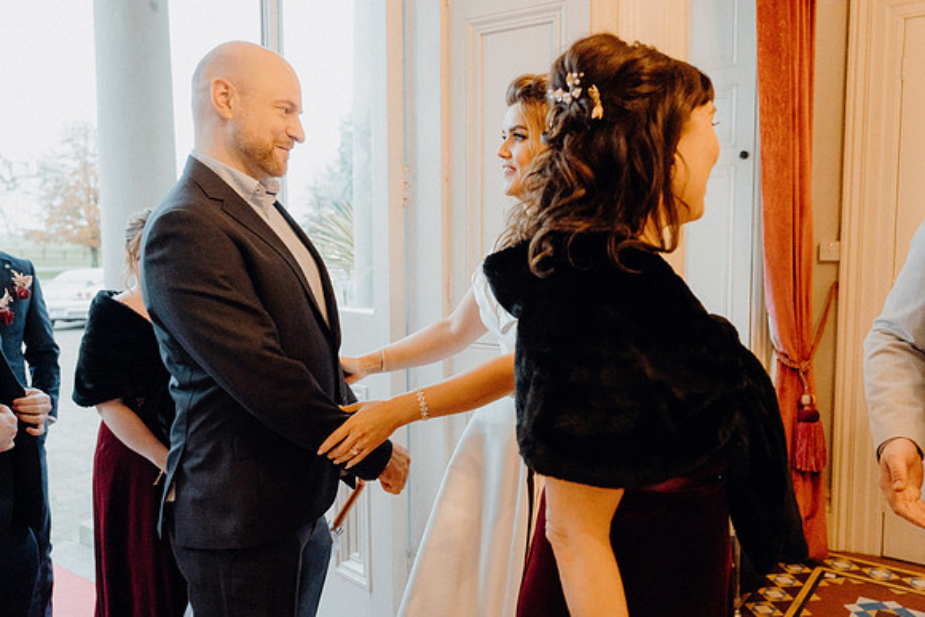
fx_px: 771
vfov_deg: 43.6
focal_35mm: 30
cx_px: 462
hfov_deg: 61.9
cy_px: 308
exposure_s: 1/200
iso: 5000
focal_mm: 30
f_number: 3.5
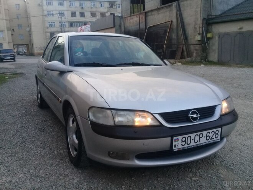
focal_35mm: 31
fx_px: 227
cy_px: 95
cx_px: 126
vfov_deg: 45.4
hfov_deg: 58.4
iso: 64
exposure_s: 1/50
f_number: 2.2
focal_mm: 3.3
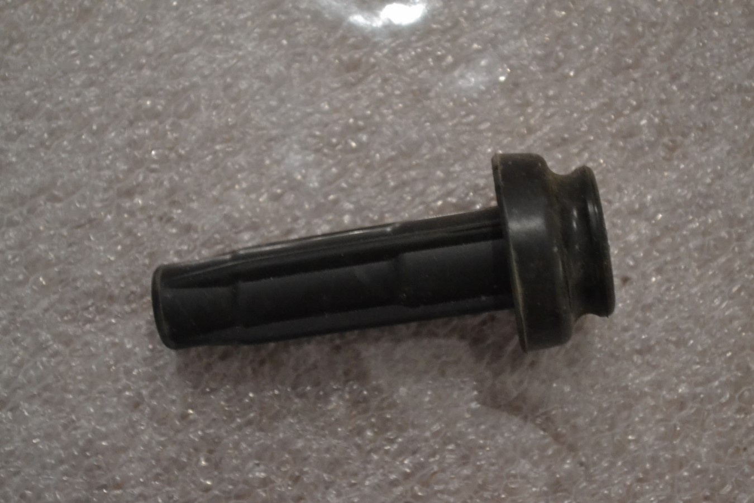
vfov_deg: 16.6
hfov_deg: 24.6
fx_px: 1728
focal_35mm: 82
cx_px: 377
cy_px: 252
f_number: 5.6
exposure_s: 1/25
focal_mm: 55
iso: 3200
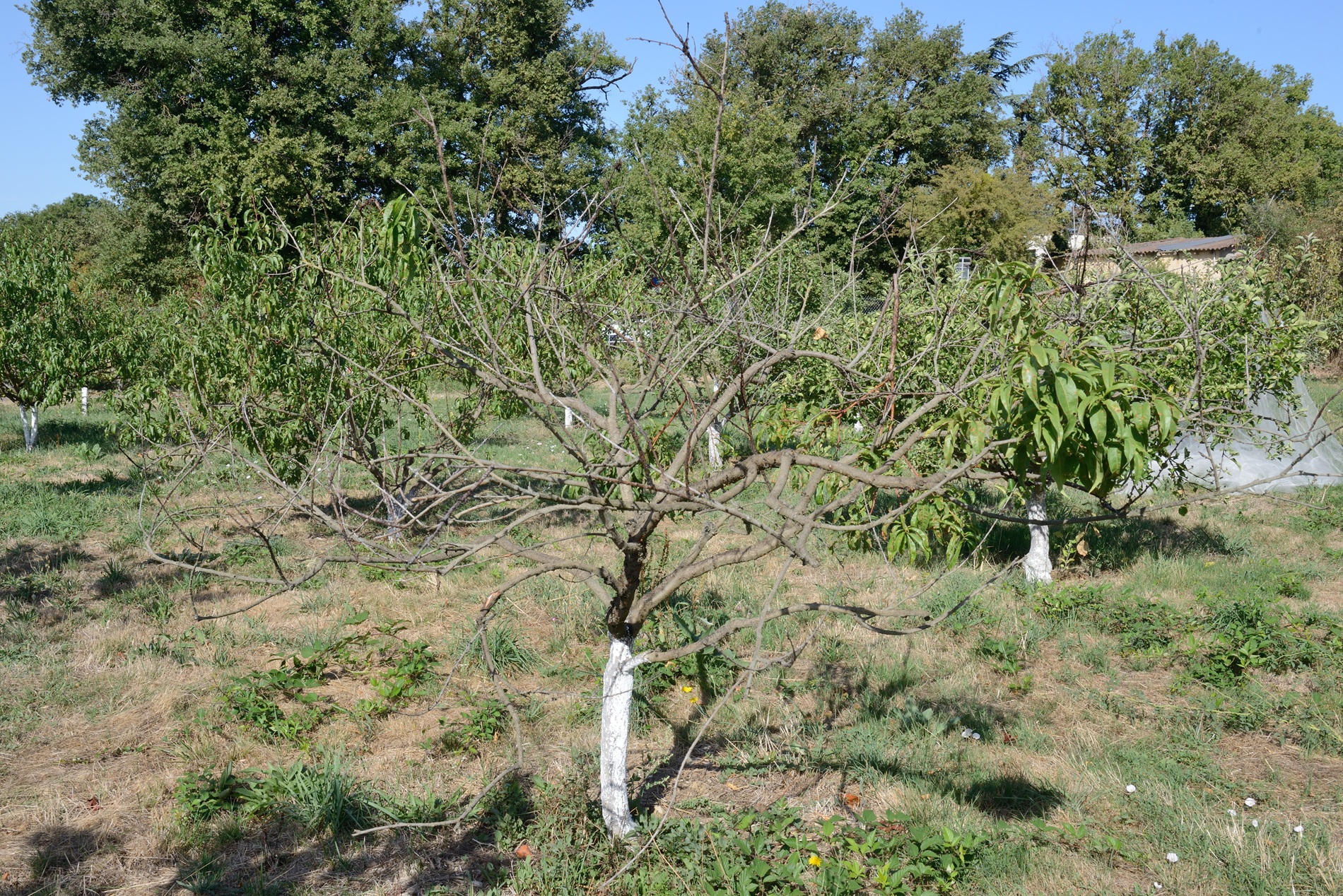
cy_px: 448
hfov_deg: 54.4
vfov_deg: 37.9
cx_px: 672
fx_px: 1306
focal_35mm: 35
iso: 320
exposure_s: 1/125
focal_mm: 35
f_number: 18
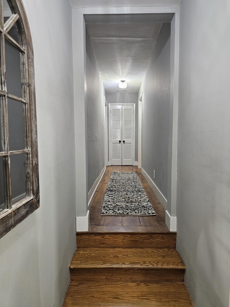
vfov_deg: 73.9
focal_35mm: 23
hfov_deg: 58.9
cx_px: 115
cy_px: 154
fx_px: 204
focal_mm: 6.3
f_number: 1.7
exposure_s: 1/120
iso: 800
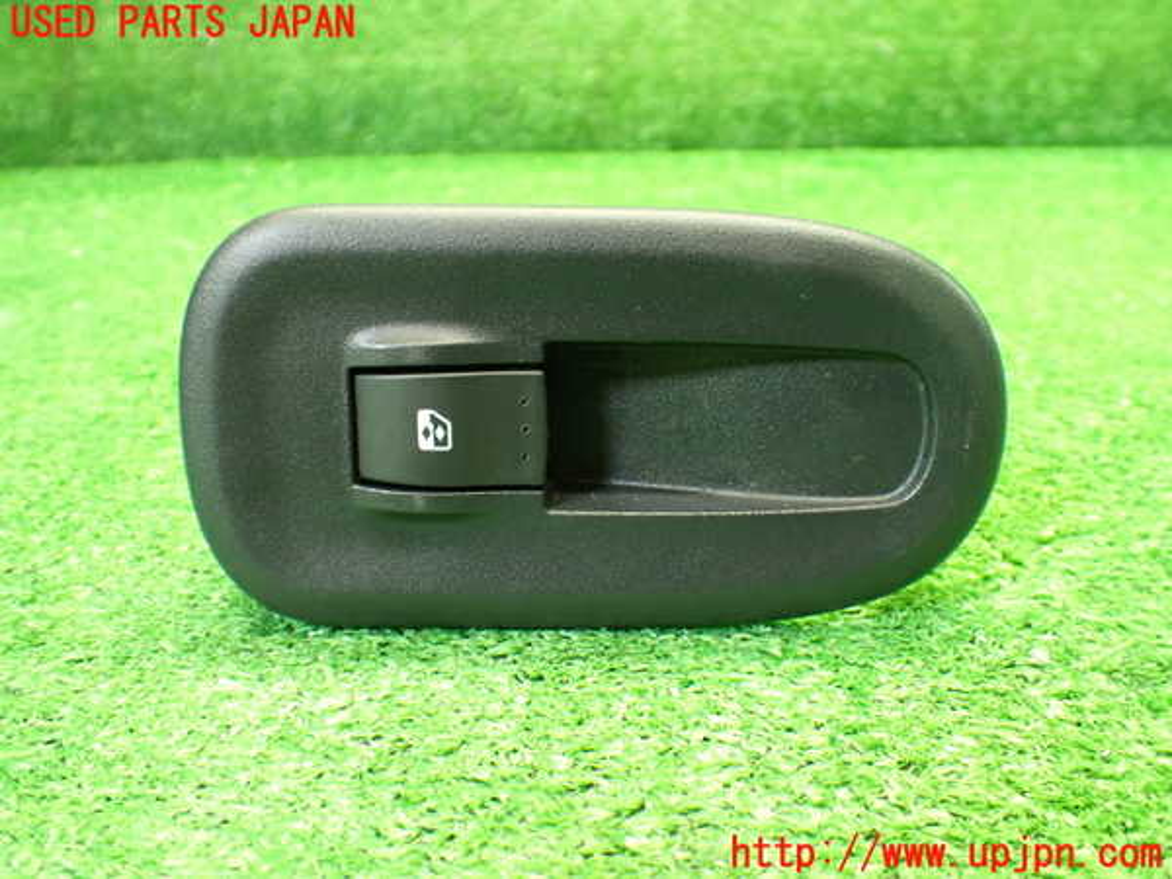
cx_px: 586
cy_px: 440
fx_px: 1016
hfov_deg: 60.0
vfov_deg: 46.8
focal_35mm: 30
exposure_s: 1/40
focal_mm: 5.4
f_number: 2.3
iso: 800
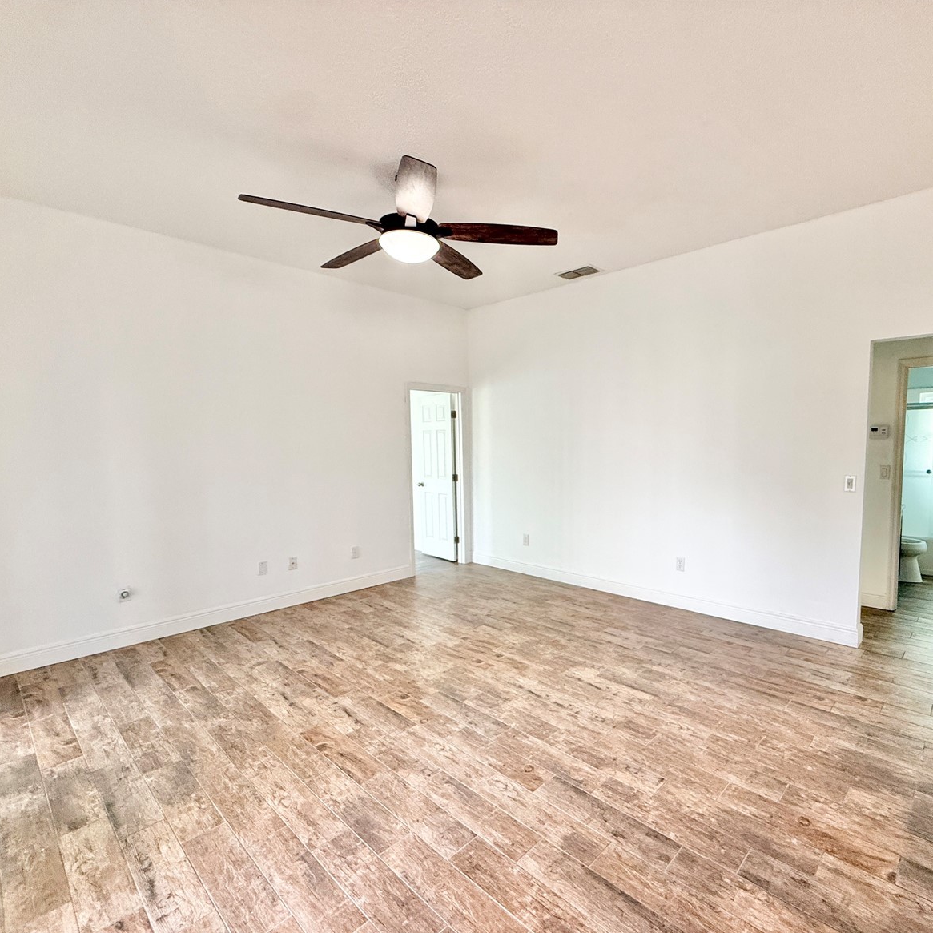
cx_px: 536
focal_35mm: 17
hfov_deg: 83.4
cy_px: 479
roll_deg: -0.3
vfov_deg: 83.9
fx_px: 518
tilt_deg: -3.9
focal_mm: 2.22
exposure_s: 1/120
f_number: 2.2
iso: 320
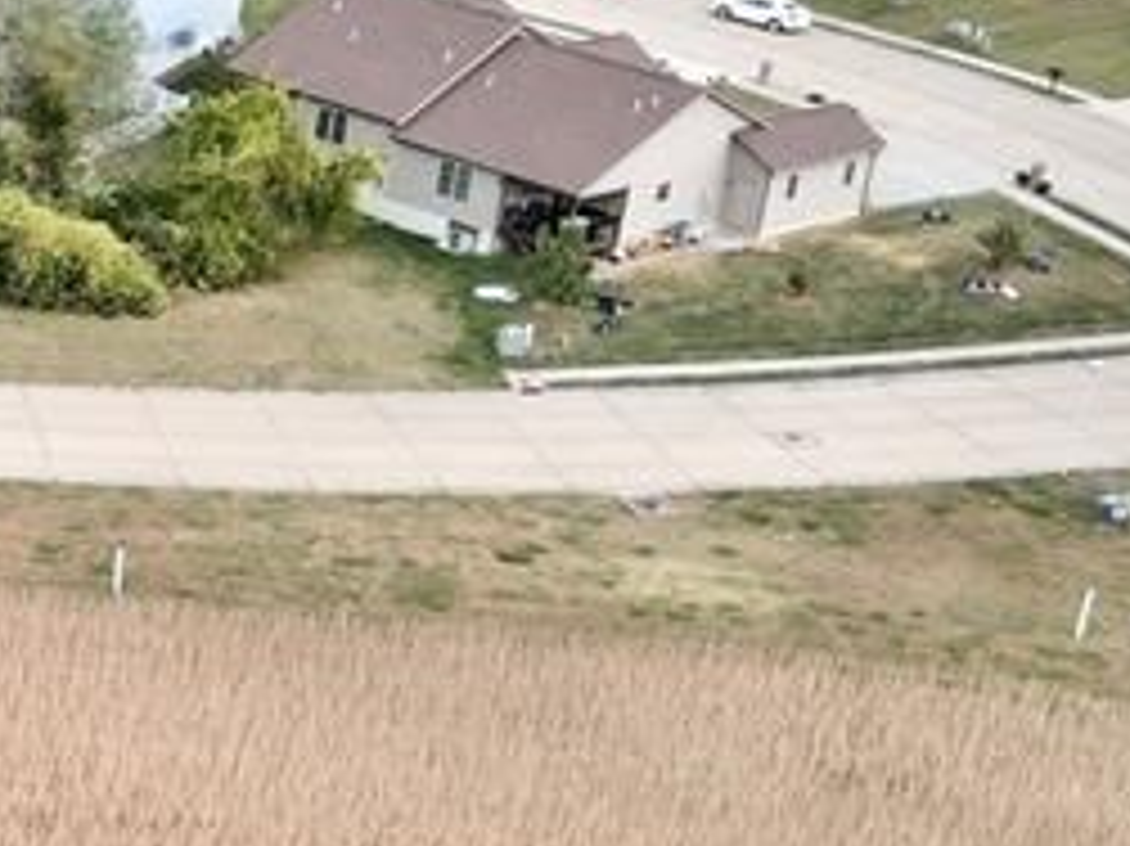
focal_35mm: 98
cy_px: 828
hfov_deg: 17.2
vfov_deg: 14.8
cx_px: -770
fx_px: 3198
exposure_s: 1/125
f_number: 2.8
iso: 110
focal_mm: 4.5
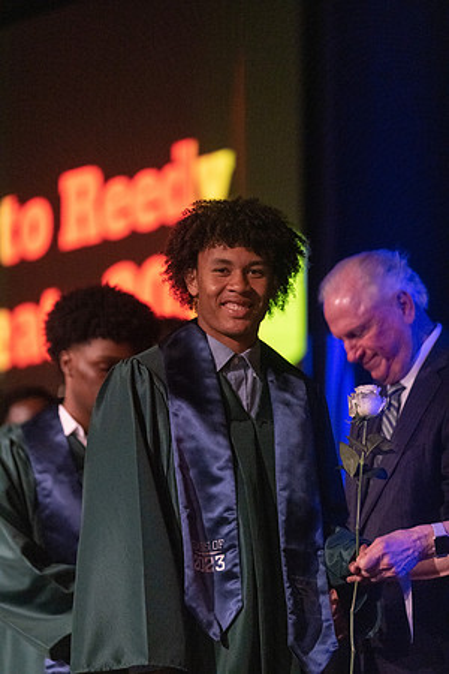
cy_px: 337
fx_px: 3255
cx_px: 224
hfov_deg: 7.9
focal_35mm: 174
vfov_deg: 11.8
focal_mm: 174
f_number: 2.8
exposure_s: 1/1000
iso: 16000
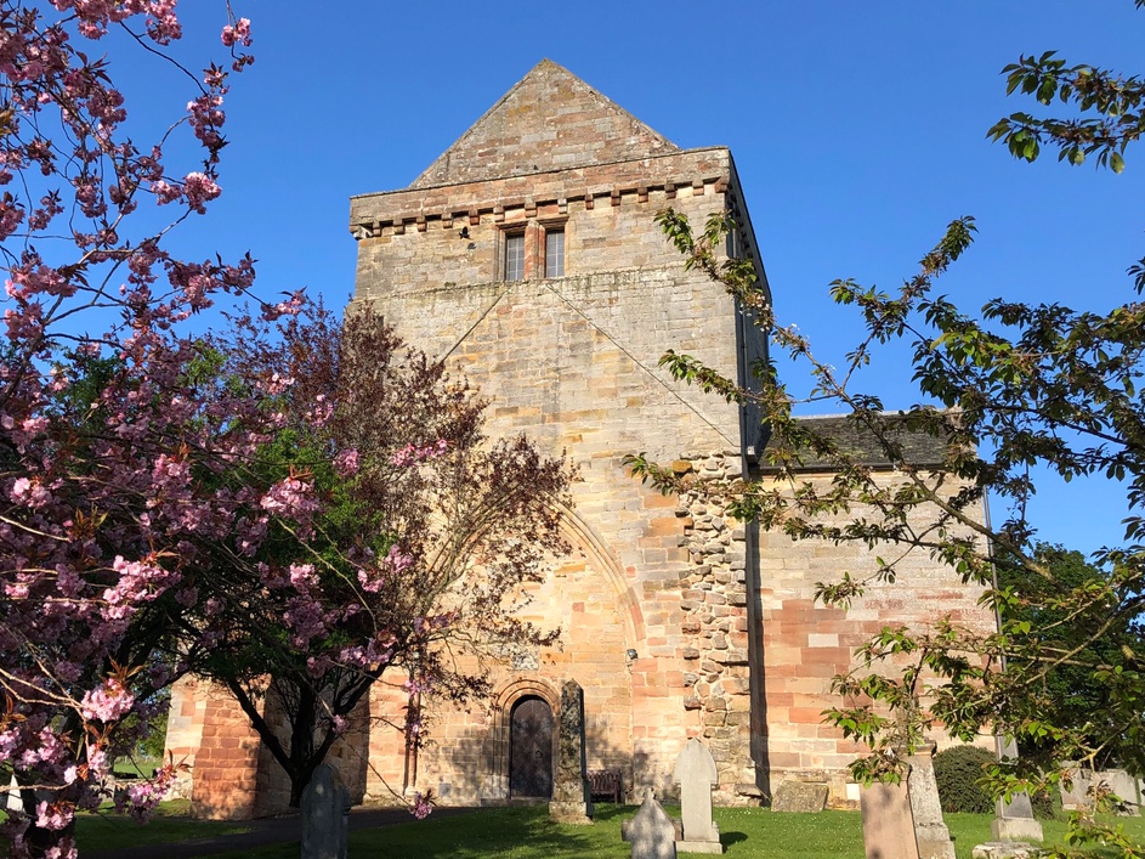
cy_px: 350
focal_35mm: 38
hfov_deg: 48.7
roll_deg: -1.9
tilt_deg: +21.6
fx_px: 1257
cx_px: 471
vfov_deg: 37.6
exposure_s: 1/1091
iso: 20
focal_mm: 3.99
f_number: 1.8
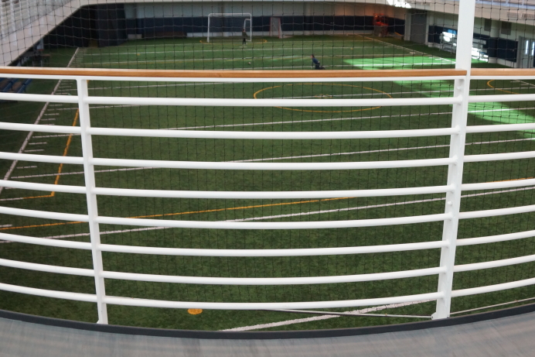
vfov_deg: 33.9
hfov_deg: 49.3
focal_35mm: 39
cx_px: 318
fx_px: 579
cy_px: 123
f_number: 4.5
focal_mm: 18
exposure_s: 1/80
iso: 1000
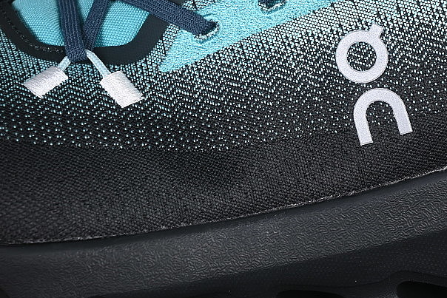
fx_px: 1664
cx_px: 329
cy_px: 131
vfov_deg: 10.2
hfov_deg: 15.2
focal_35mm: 134
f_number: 6.3
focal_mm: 50
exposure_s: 1/60
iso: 160
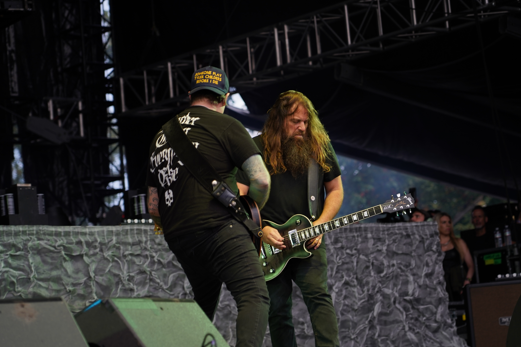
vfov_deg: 12.0
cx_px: 257
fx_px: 1650
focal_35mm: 114
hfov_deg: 17.9
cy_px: 174
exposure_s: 1/125
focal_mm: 105
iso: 320
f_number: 4
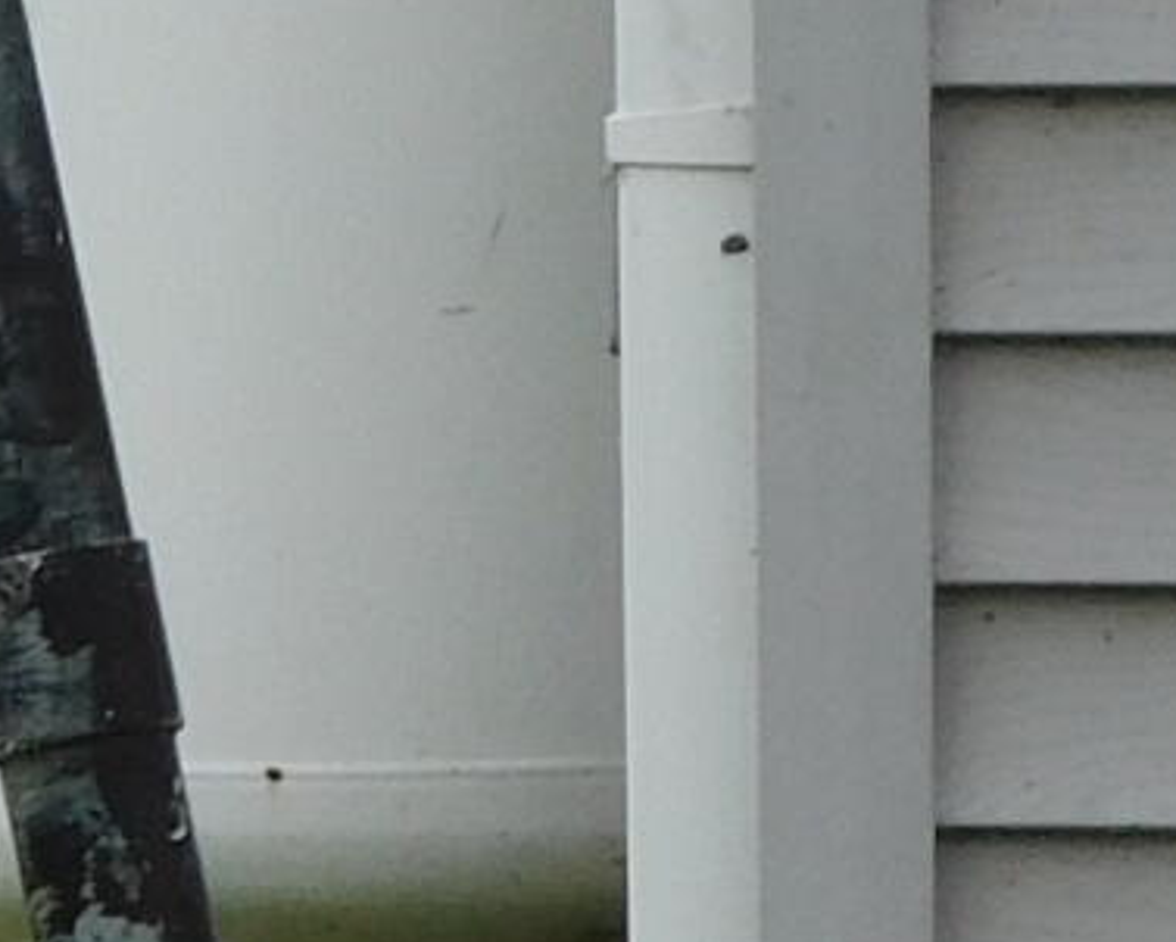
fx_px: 21625
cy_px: 876
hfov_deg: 3.0
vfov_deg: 2.5
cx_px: -2836
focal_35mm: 621
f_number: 4.4
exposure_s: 1/400
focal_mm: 14.2
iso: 125
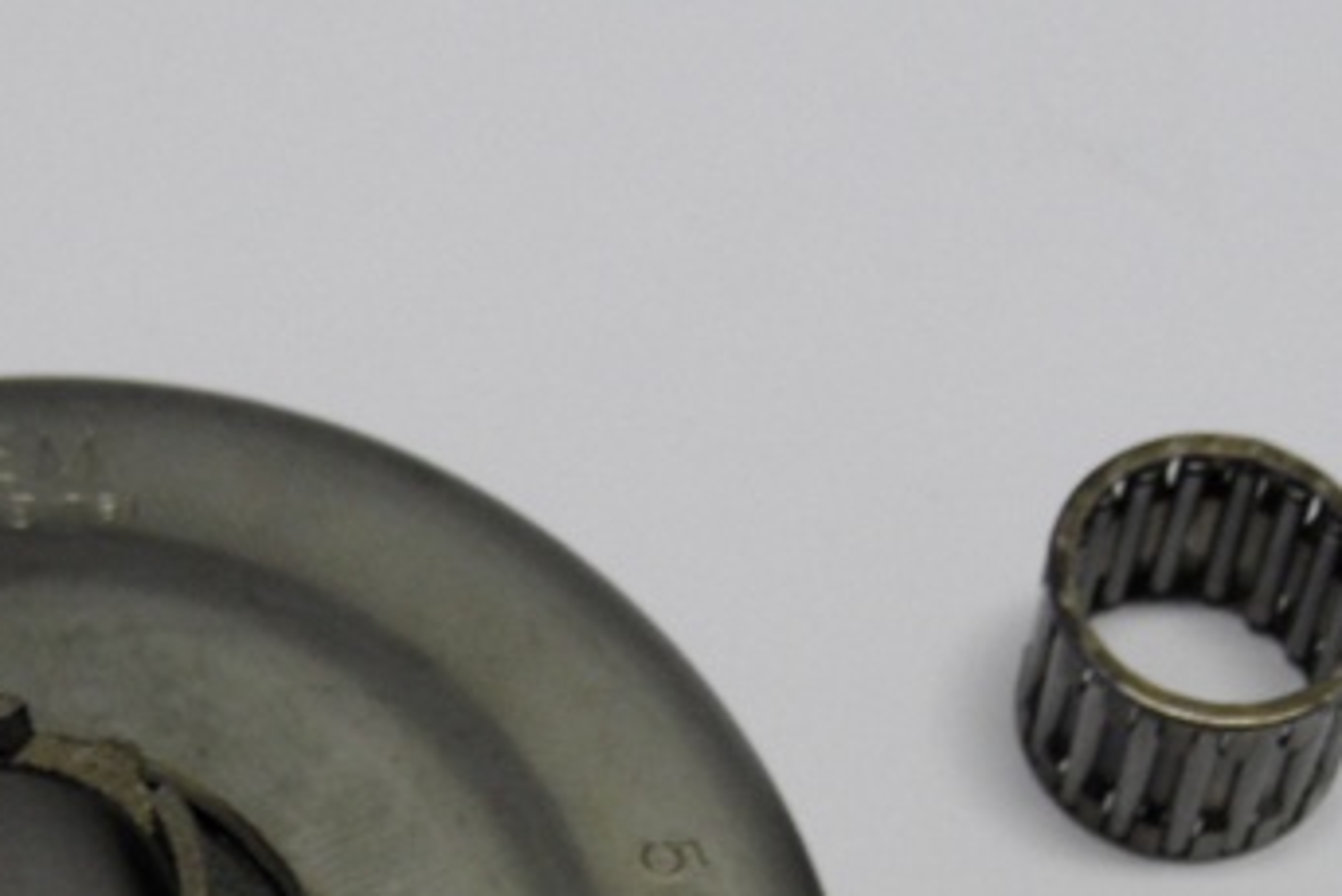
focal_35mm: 97
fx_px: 3617
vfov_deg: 13.7
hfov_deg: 21.0
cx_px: 473
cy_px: 1103
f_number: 3.6
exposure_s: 1/20
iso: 200
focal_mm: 6.5
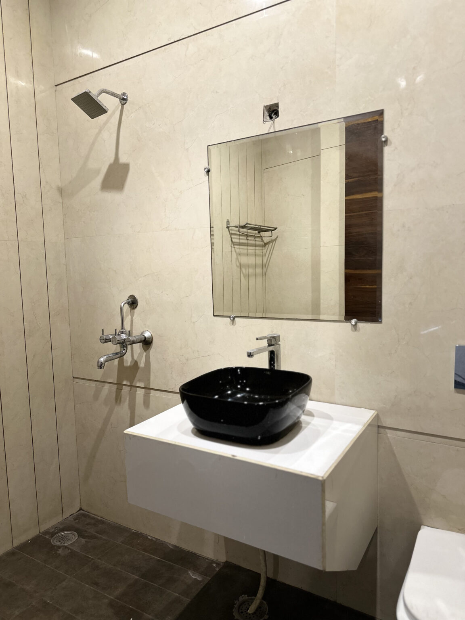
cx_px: 232
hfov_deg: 56.8
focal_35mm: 24
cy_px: 310
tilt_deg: -3.9
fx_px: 430
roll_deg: -0.6
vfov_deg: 71.6
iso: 320
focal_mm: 6.86
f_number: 1.78
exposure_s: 1/50
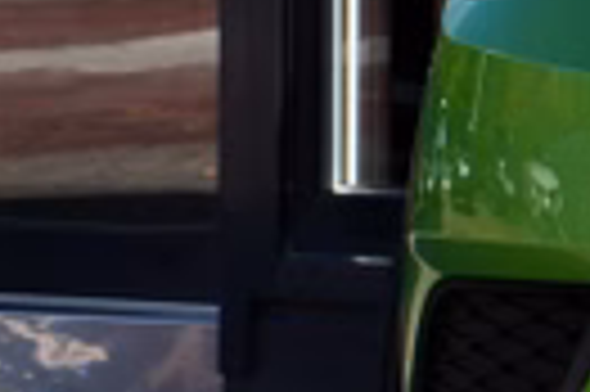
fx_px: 9297
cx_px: 1784
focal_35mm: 568
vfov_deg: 2.4
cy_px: -212
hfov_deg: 3.5
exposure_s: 1/125
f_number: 11
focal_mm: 62
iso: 125
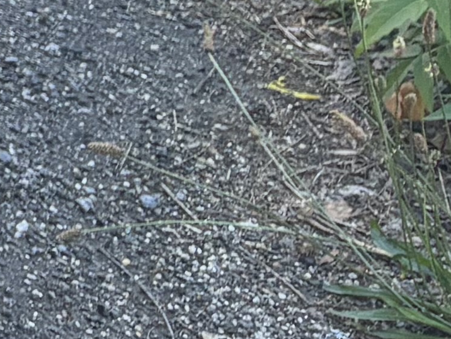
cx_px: -1149
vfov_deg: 6.8
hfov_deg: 7.8
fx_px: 2580
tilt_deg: -16.9
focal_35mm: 198
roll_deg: -2.1
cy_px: -650
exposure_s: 1/174
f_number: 1.6
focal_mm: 5.96
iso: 50
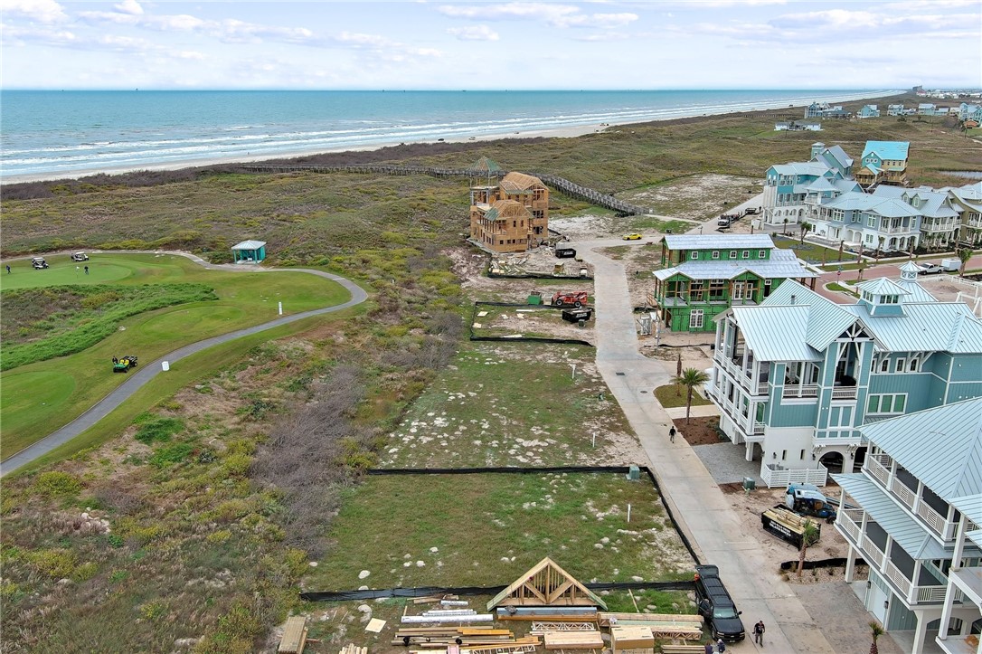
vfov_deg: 44.9
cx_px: 491
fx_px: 791
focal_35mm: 29
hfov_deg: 63.7
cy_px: 327
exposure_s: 1/730
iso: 100
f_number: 2.8
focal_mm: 10.57
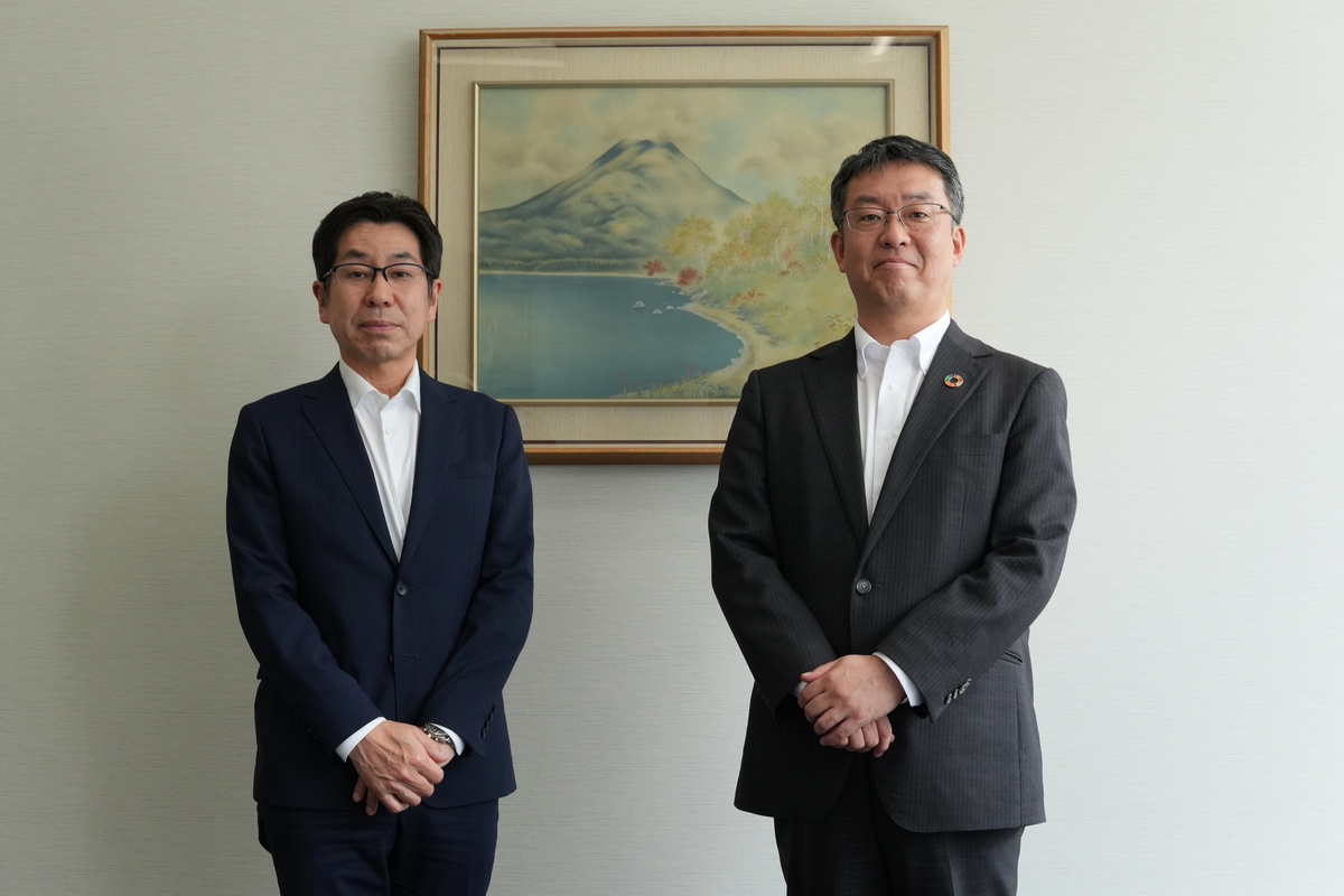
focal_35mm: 45
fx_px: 1680
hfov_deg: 43.6
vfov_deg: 29.9
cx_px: 672
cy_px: 448
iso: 800
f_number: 6.3
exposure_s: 1/160
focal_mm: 30
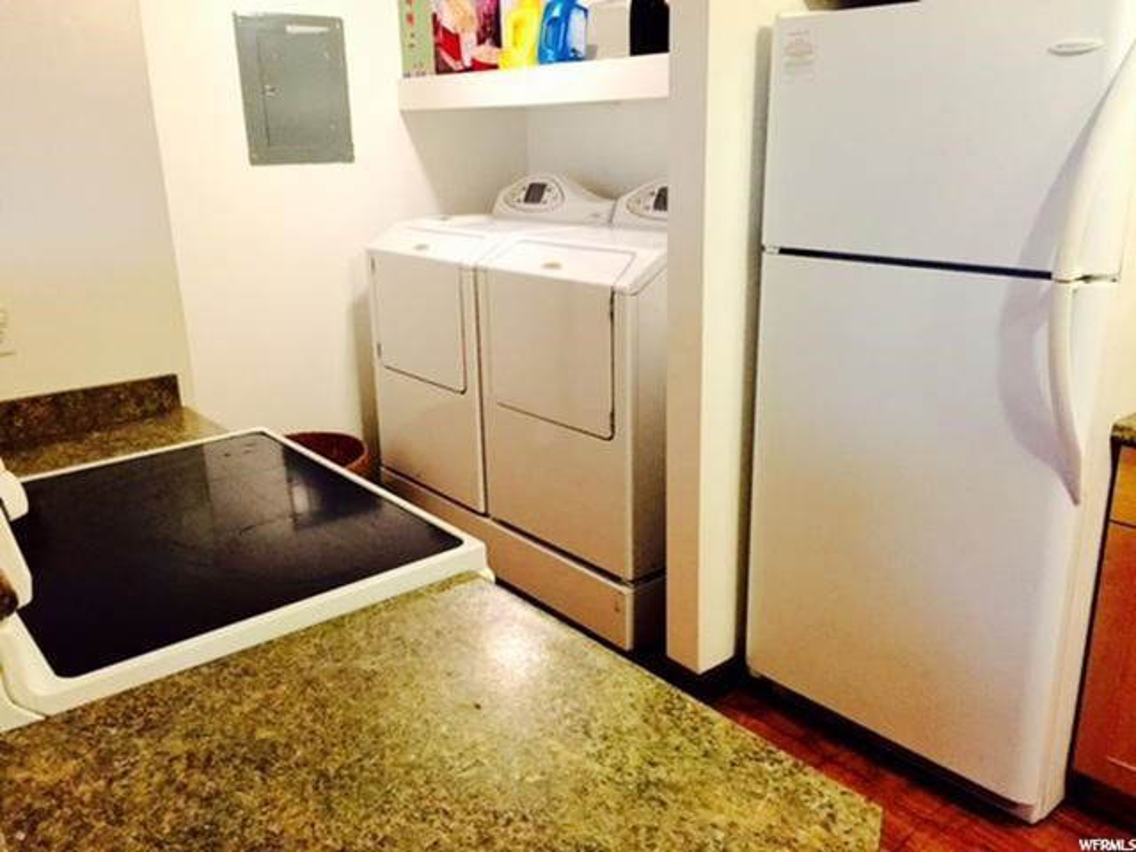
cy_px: 426
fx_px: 952
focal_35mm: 29
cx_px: 568
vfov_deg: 48.2
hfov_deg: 61.7
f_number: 2.2
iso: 250
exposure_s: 1/30
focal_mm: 4.15
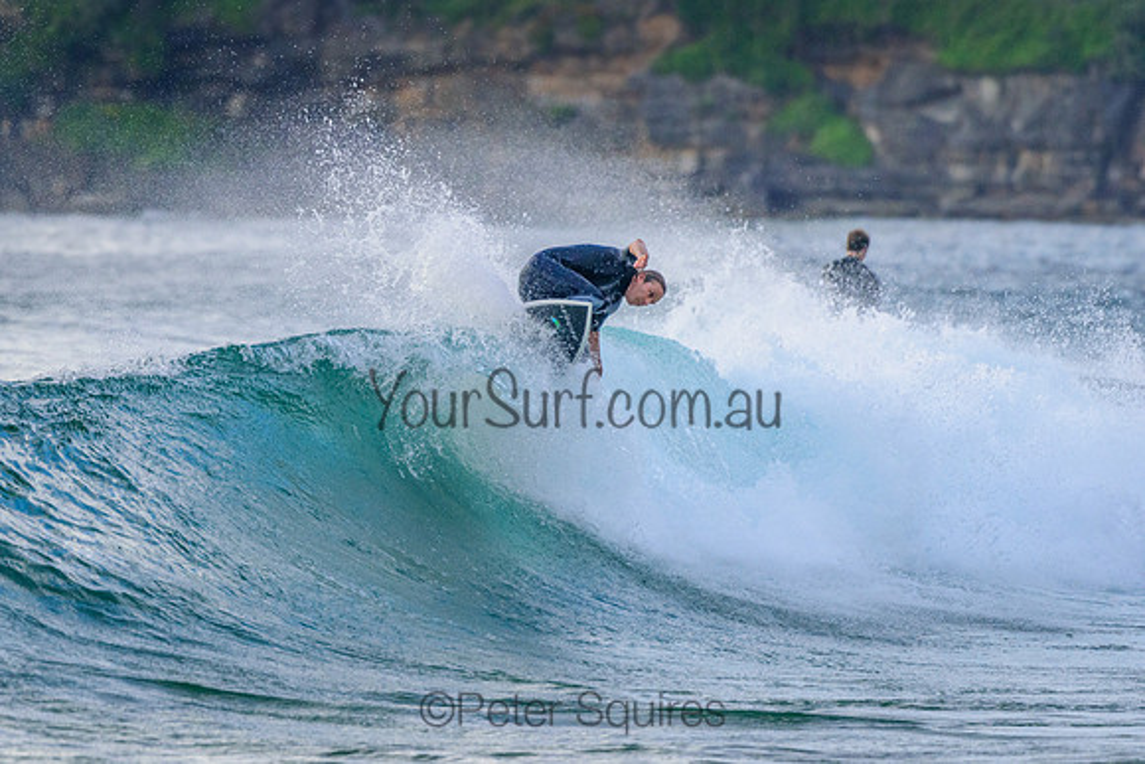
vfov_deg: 2.9
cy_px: 334
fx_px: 15214
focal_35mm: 478
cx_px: 443
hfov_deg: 4.3
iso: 1000
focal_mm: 390
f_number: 5.6
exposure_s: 1/2000
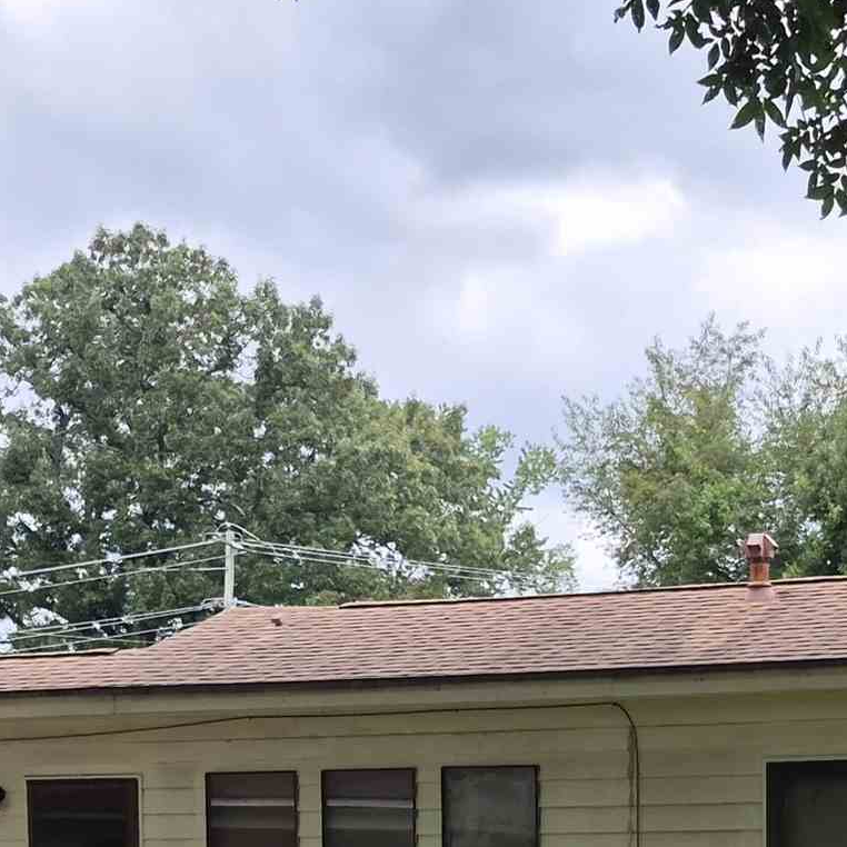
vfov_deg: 19.5
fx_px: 2270
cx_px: 780
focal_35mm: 82
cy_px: 1109
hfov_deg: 20.7
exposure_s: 1/4024
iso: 80
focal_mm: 5.4
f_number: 1.8
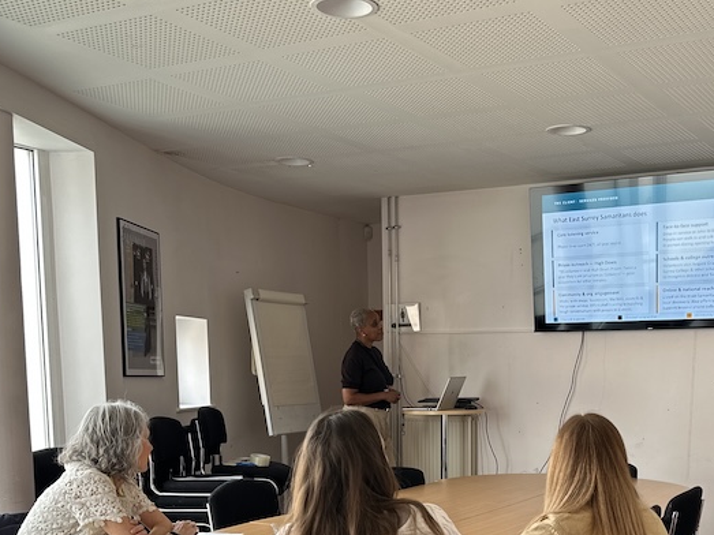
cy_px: 501
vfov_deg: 29.4
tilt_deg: -8.4
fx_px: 969
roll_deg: -0.7
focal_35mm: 47
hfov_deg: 40.2
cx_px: 438
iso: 80
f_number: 1.78
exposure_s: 1/90
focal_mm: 6.86
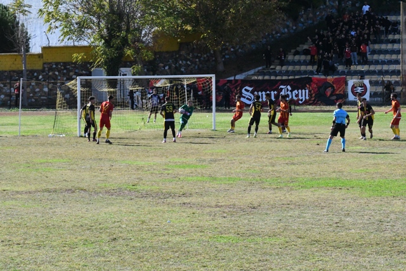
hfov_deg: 14.0
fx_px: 1658
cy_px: 136
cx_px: 203
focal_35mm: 147
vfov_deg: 9.3
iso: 12800
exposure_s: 1/5000
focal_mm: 98
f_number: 18
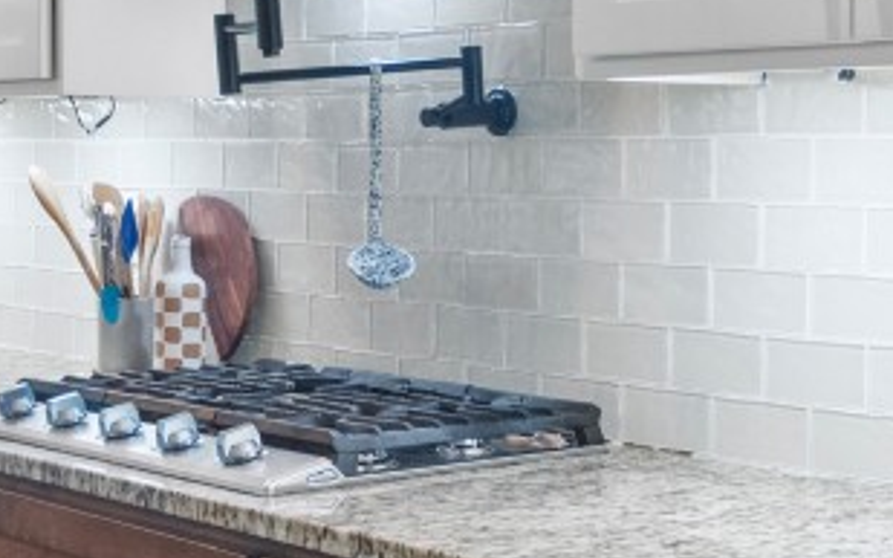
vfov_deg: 16.5
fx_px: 1922
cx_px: 445
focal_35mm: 79
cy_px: 176
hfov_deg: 26.2
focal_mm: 8
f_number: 5.6
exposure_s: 1/6
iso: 400
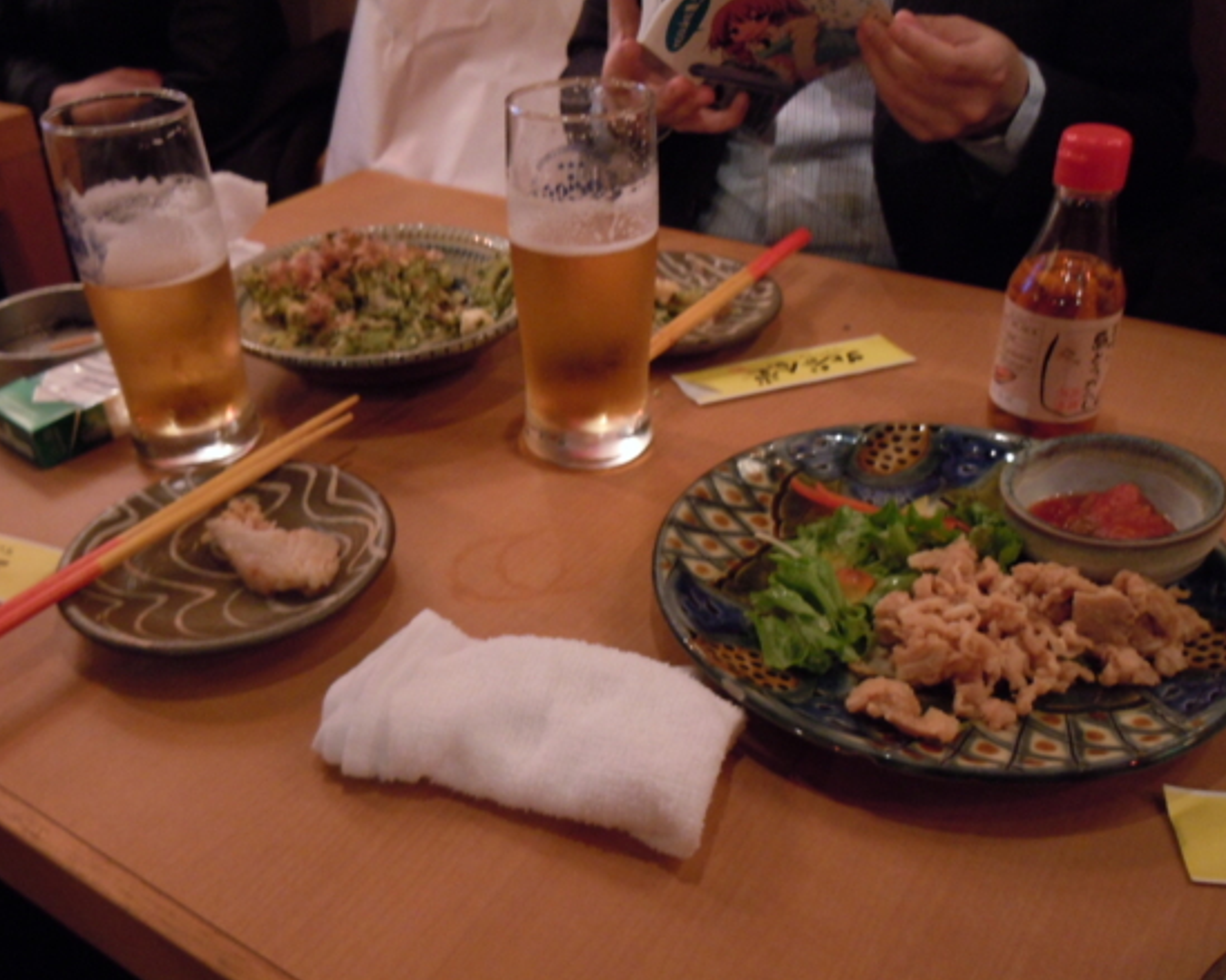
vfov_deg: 45.8
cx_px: 563
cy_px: 496
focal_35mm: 32
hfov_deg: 55.6
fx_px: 1161
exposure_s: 1/8
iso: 400
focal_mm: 5.4
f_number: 3.5
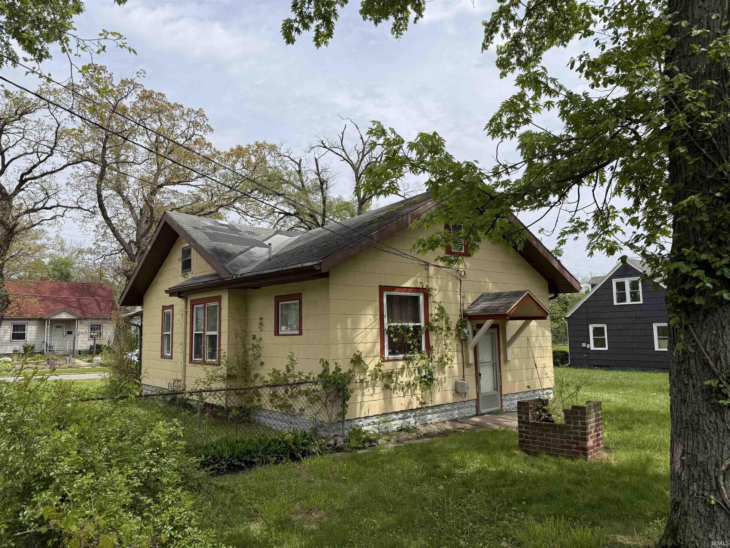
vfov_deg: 56.8
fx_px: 506
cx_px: 365
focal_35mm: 24
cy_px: 274
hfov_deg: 71.6
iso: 80
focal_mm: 6.76
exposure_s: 1/6711
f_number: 1.78
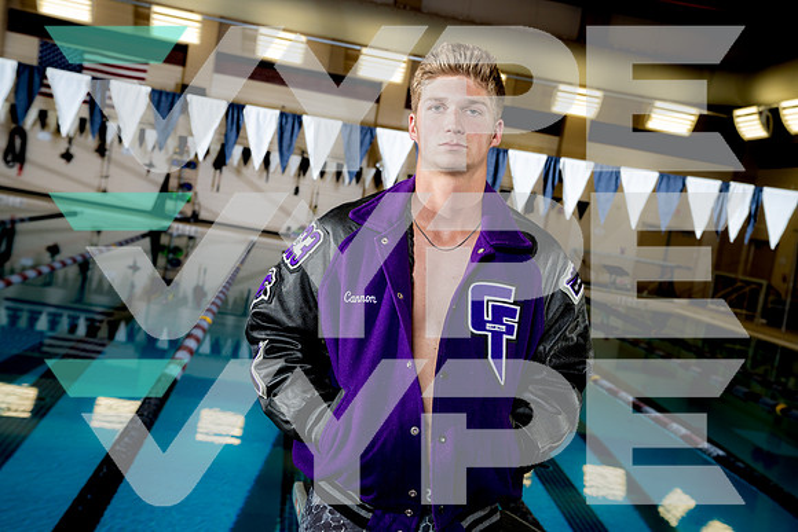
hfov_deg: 43.6
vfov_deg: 29.9
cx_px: 399
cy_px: 266
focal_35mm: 45
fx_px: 998
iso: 320
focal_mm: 45
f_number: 5.6
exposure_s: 1/250
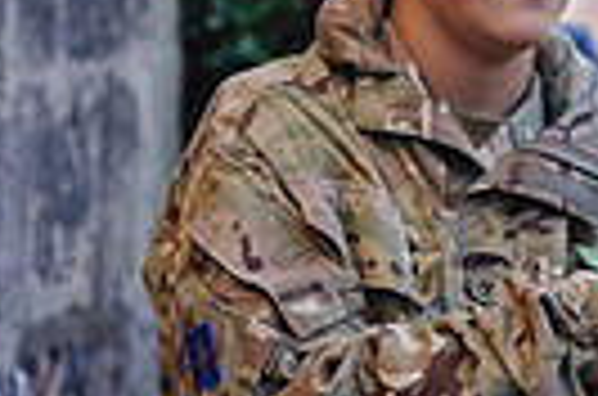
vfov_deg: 1.8
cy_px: 319
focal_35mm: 774
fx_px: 12826
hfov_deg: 2.7
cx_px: 1325
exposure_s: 1/250
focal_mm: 150
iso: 800
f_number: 4
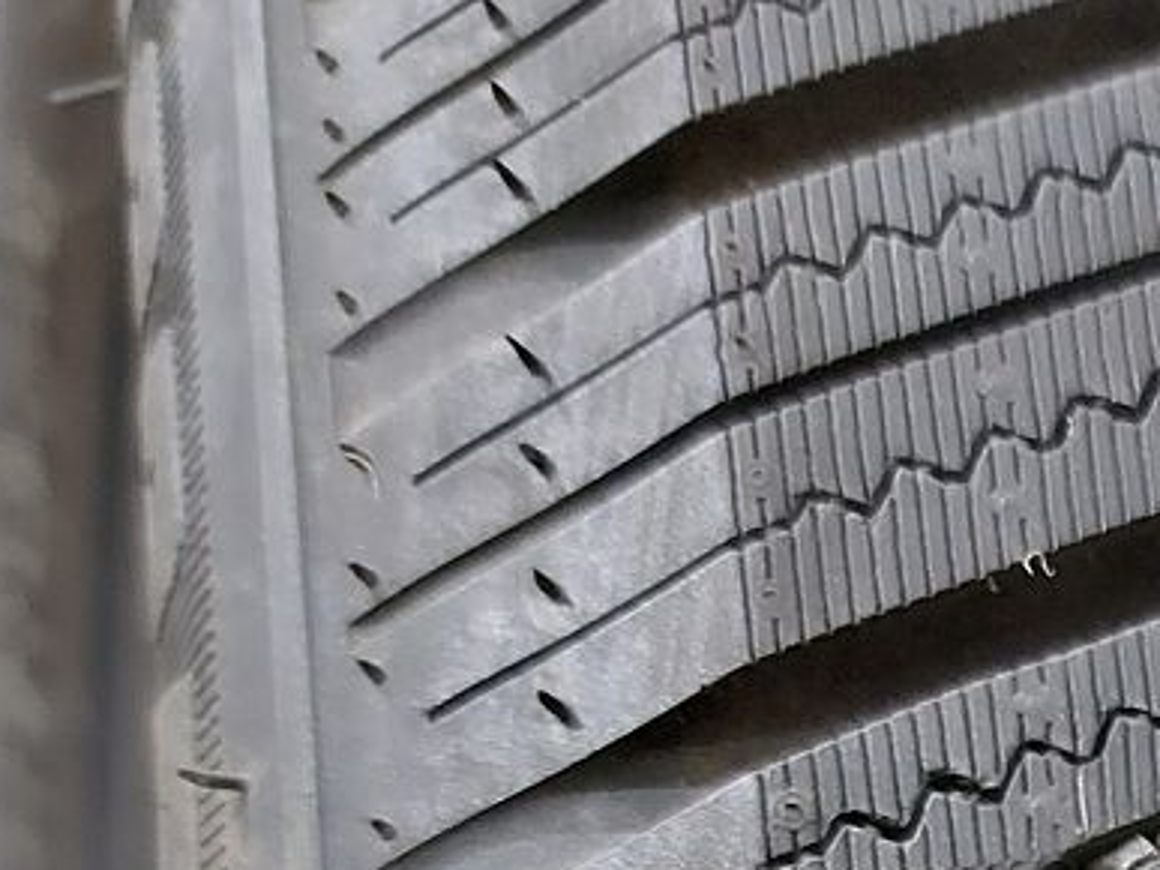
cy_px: 1410
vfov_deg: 15.5
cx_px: 1632
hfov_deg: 20.2
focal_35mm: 86
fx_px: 2881
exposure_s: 1/25
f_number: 1.8
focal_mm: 5.23
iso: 320
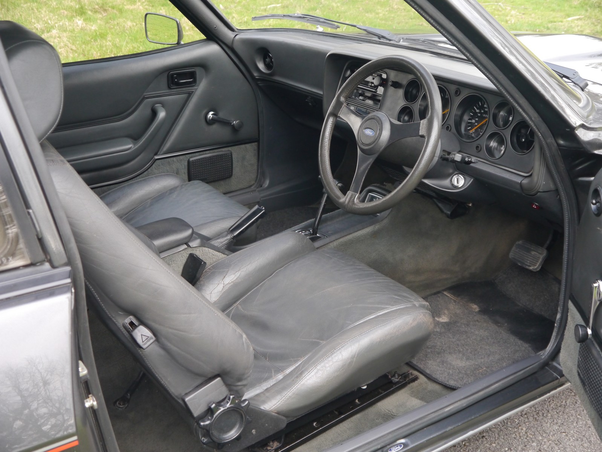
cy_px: 226
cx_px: 301
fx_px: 766
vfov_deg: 32.9
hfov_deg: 42.9
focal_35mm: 44
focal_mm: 22
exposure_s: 1/40
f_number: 4.4
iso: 800
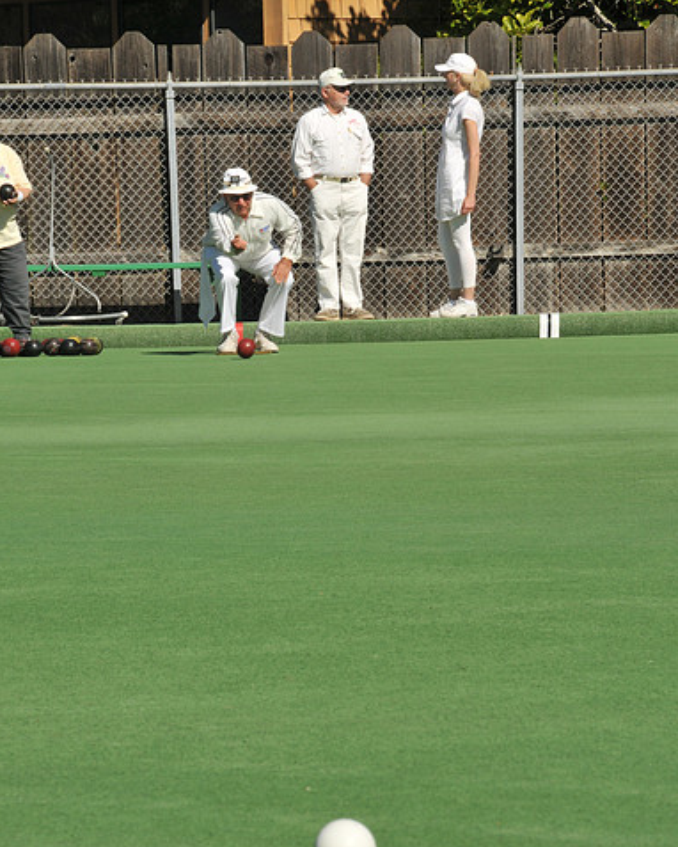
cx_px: 338
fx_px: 5139
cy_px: 485
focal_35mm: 205
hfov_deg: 7.5
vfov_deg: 9.4
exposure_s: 1/125
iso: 200
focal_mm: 120
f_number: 22
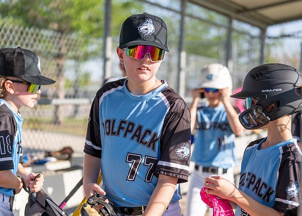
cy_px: 108
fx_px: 663
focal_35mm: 77
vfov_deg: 18.5
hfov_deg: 25.7
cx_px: 138
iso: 320
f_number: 2.8
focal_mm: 70
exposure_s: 1/2500
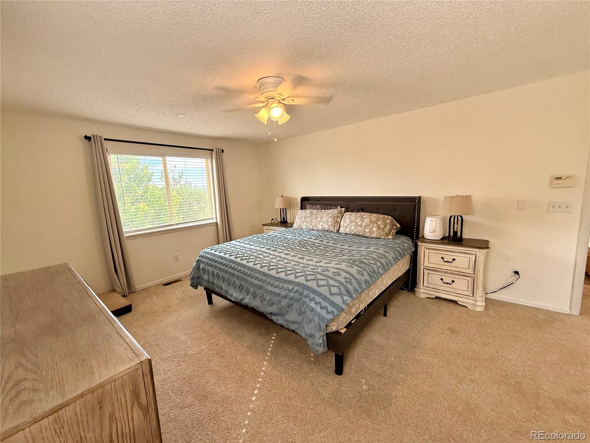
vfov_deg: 85.7
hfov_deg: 102.1
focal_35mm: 14
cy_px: 222
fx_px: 239
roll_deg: +1.9
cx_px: 295
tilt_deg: -8.4
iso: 160
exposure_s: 1/99
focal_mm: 2.22
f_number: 2.2
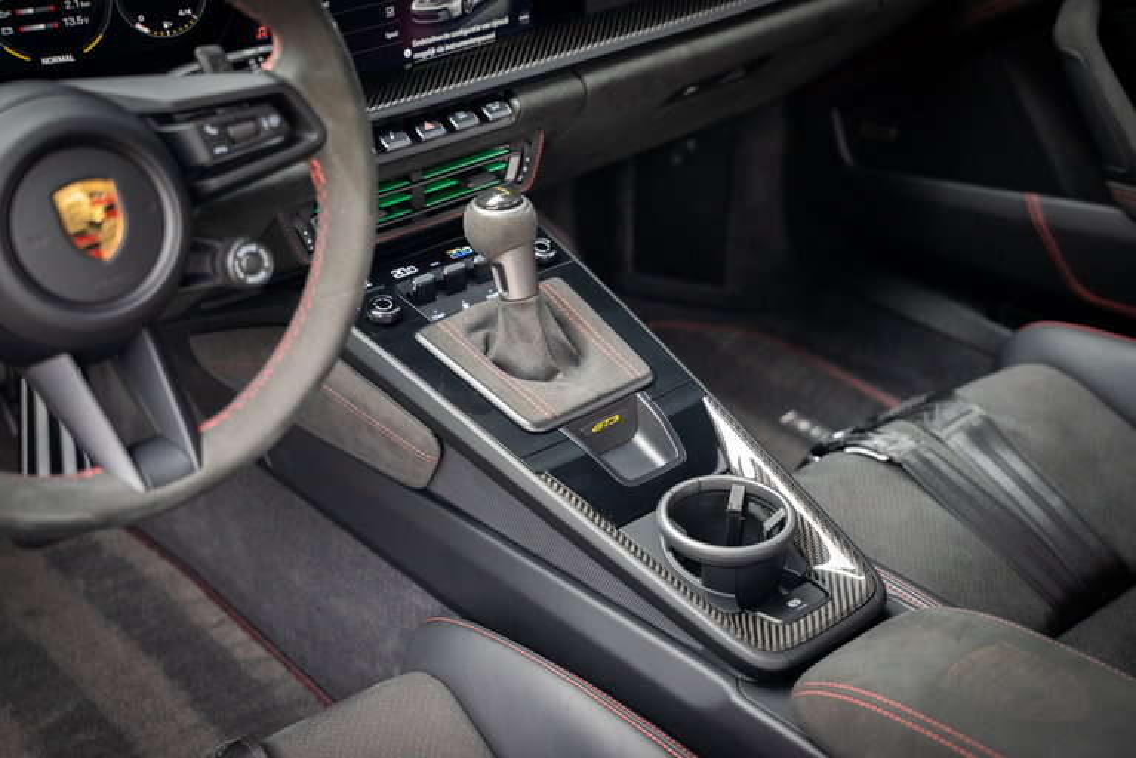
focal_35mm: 51
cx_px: 563
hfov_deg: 39.1
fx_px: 1601
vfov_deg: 26.6
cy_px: 379
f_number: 3.2
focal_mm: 46.1
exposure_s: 1/250
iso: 6400
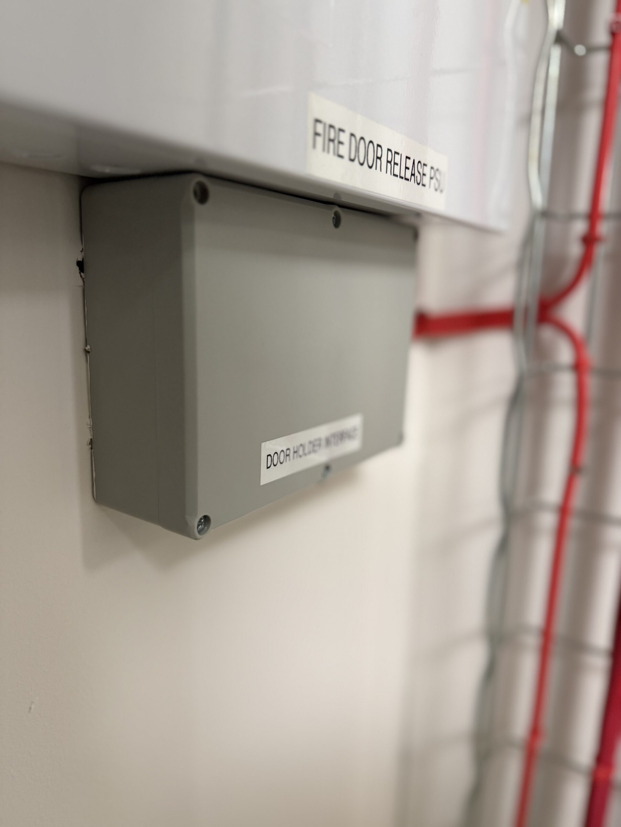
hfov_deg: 56.8
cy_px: 414
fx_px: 574
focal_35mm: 24
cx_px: 310
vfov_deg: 71.6
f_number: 1.78
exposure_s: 1/50
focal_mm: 6.76
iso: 200
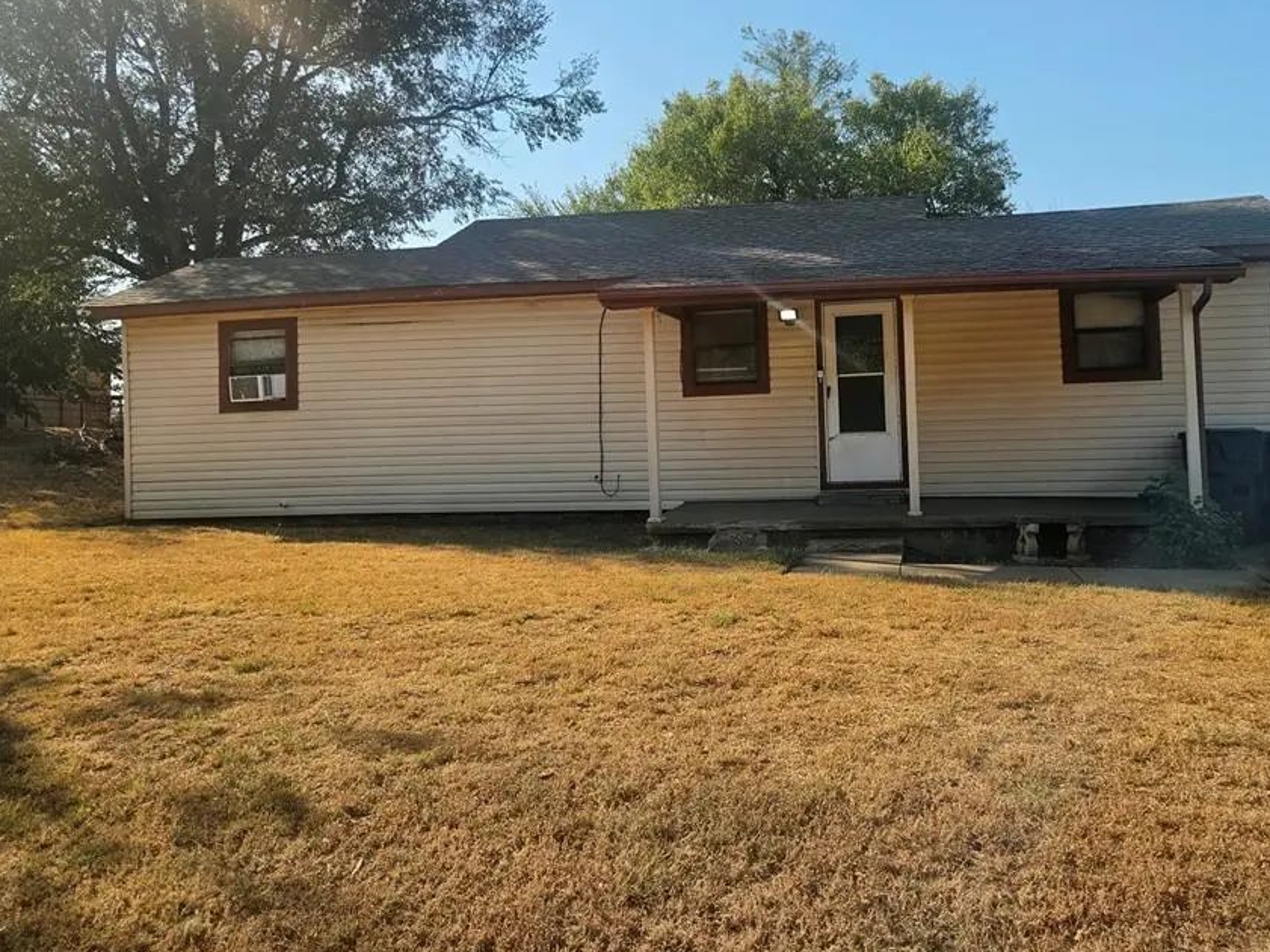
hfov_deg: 62.8
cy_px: 379
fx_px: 1027
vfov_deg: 49.4
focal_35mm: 28
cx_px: 769
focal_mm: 5.4
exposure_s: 1/3336
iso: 80
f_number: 1.8
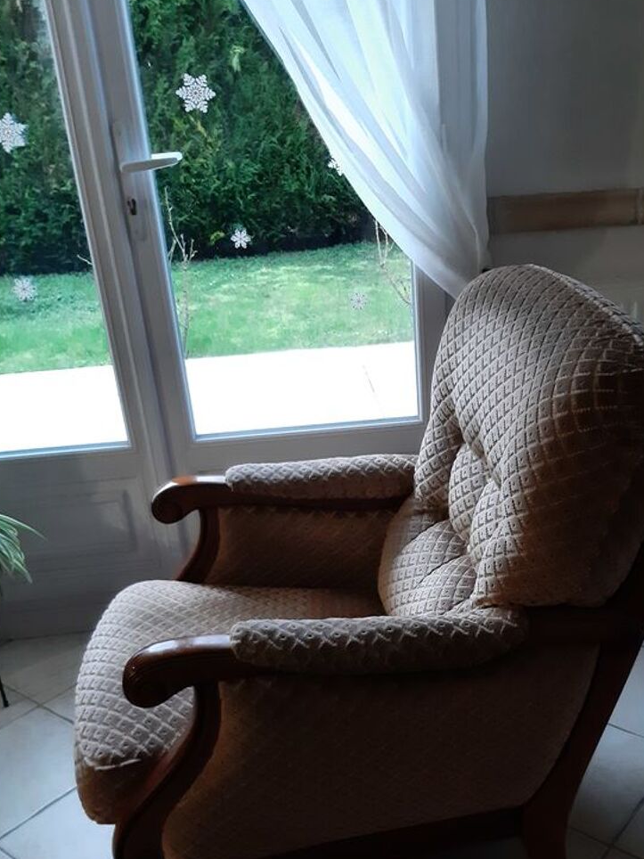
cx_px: 389
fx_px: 893
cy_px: 581
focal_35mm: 36
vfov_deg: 50.3
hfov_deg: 39.5
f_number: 1.7
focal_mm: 3.93
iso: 400
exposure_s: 1/33
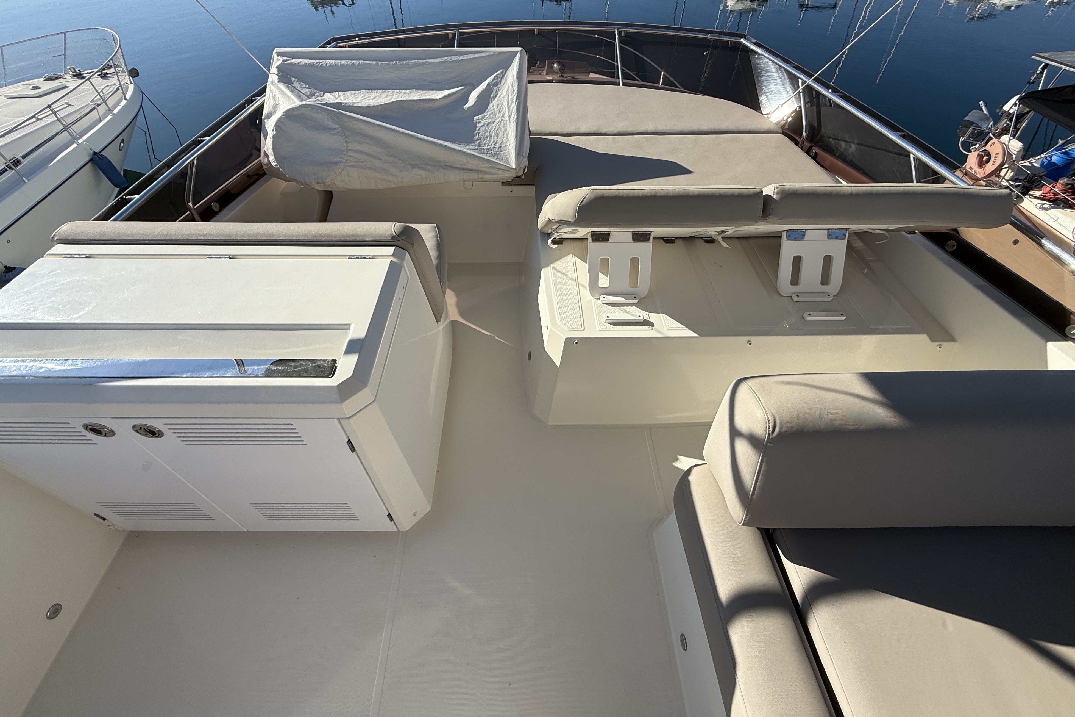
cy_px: 302
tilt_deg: -44.9
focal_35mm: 15
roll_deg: +1.0
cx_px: 524
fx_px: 448
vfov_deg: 76.8
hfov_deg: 100.4
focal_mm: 2.22
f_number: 2.2
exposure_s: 1/2165
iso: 50
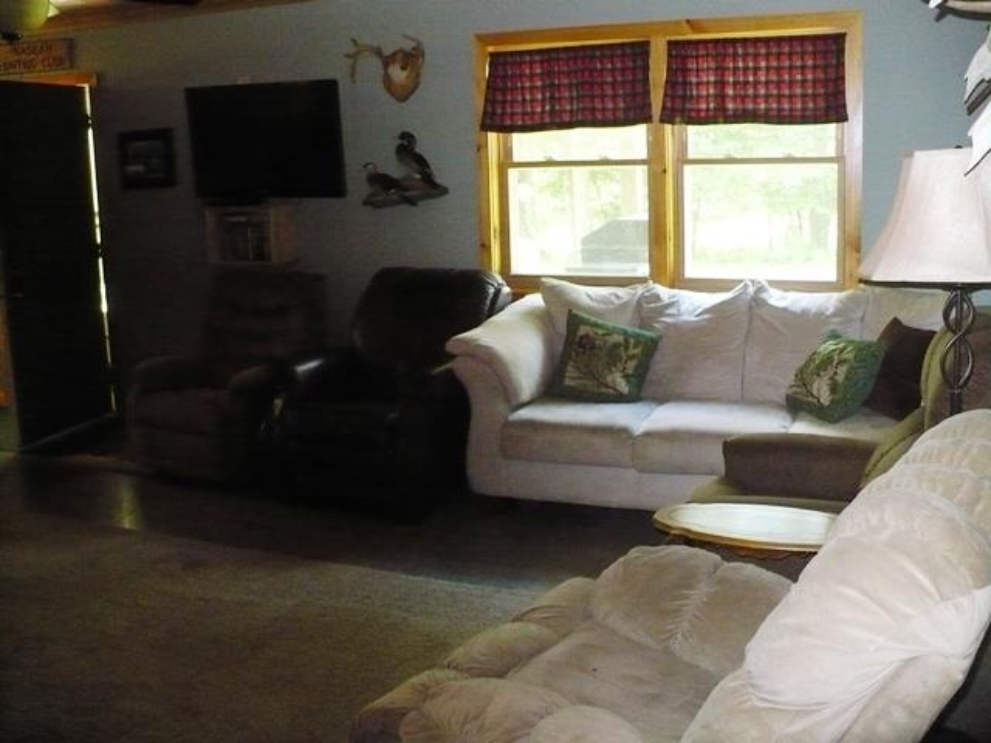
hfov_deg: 50.1
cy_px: 372
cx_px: 496
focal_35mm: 37
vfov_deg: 38.7
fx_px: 1059
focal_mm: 6.1
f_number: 2.8
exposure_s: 1/30
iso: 640
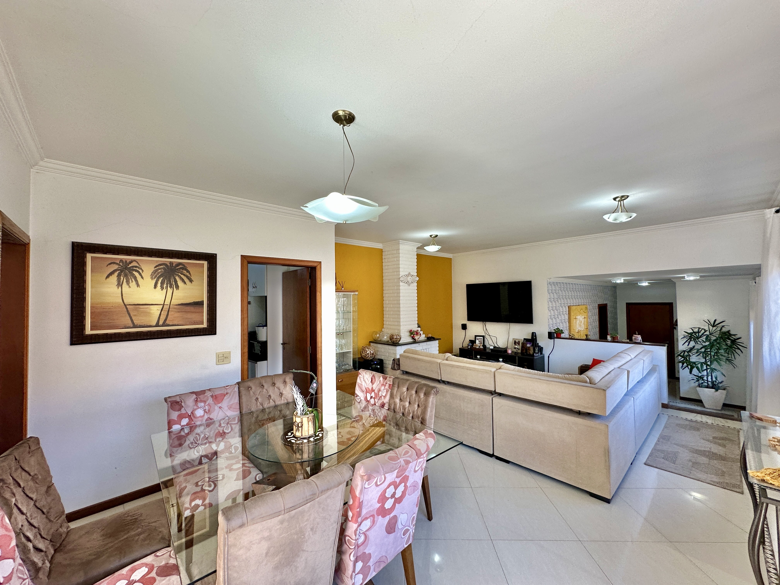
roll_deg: +0.4
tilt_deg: +0.6
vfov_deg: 85.7
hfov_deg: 102.1
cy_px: 292
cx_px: 390
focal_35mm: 14
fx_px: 315
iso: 100
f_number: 2.2
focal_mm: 2.22
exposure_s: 1/120
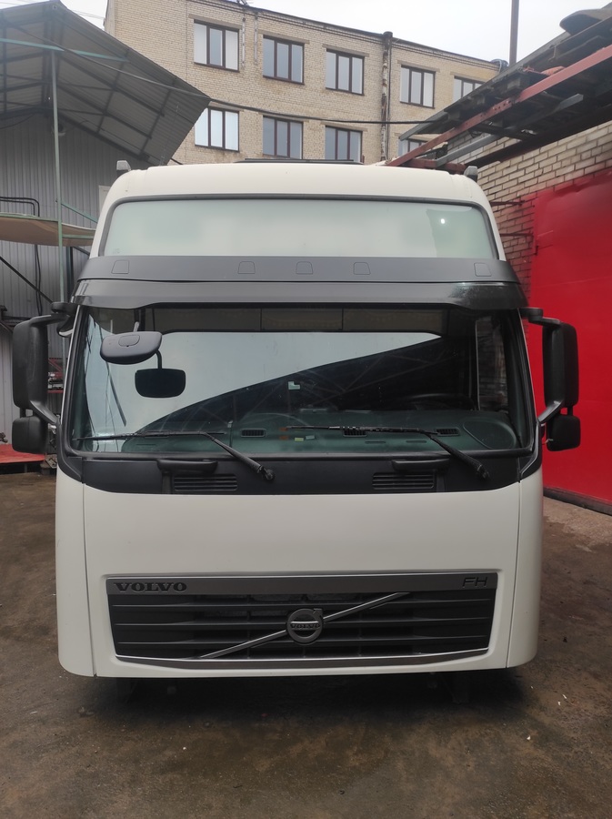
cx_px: 306
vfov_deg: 69.4
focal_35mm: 25
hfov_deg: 54.8
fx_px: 590
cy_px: 410
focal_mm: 5.43
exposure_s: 1/100
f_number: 1.89
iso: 102
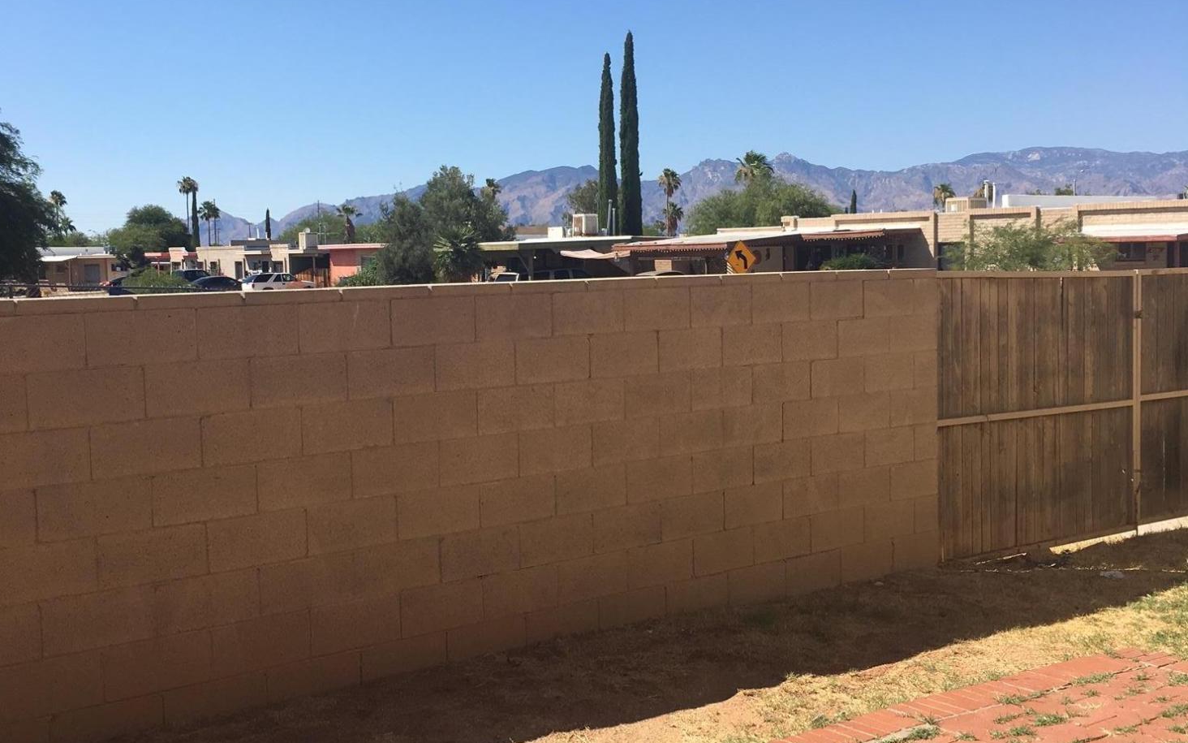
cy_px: 365
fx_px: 1360
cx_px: 583
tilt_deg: -6.3
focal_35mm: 42
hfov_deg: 47.2
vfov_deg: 30.5
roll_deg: +0.9
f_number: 2.2
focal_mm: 4.15
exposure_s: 1/1637
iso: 25
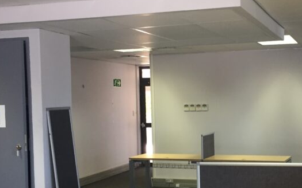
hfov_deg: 33.8
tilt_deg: -4.3
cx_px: 197
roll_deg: +0.4
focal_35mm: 60
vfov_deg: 21.6
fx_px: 494
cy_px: 122
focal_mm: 4.15
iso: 80
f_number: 2.2
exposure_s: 1/33
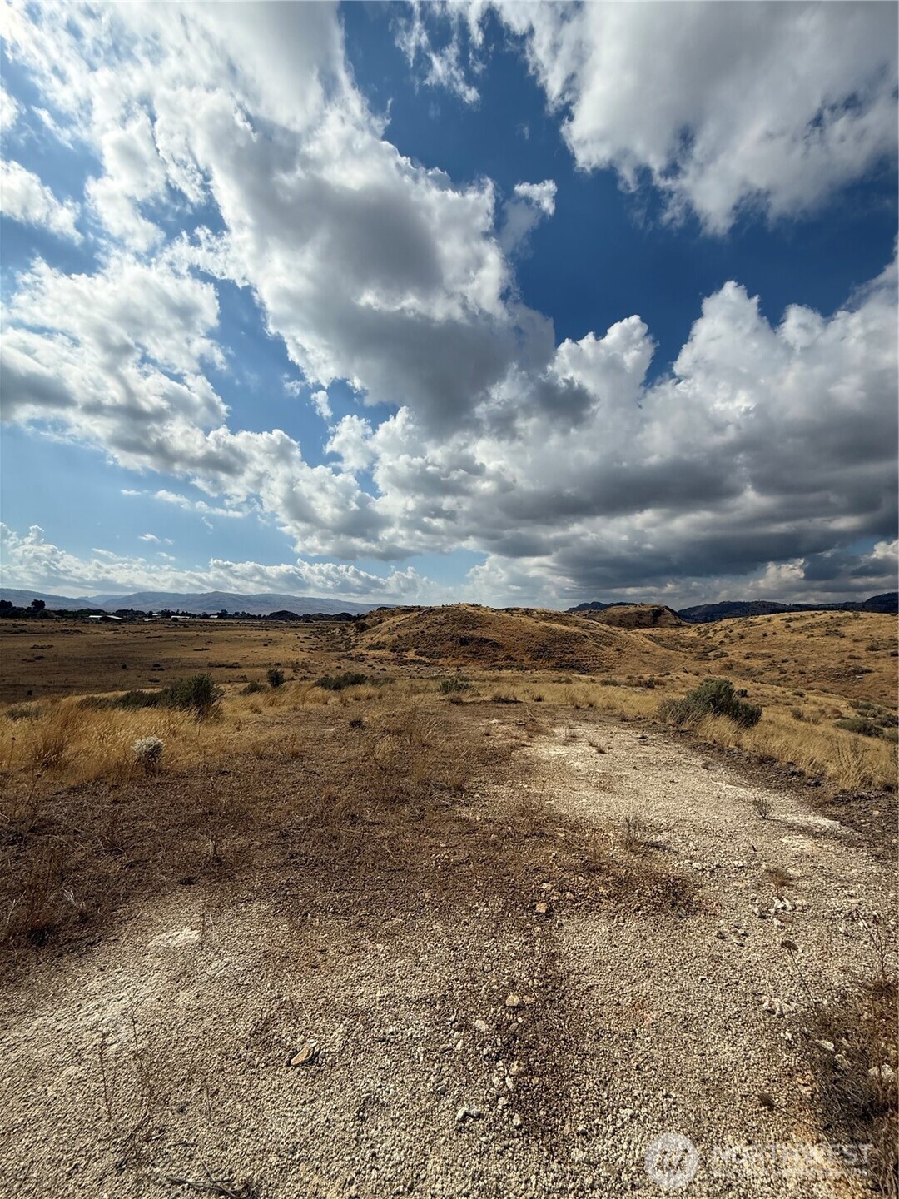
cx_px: 450
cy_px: 600
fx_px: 485
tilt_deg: +2.6
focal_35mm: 14
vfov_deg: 102.1
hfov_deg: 85.7
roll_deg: -3.1
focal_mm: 2.22
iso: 50
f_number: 2.2
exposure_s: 1/6173
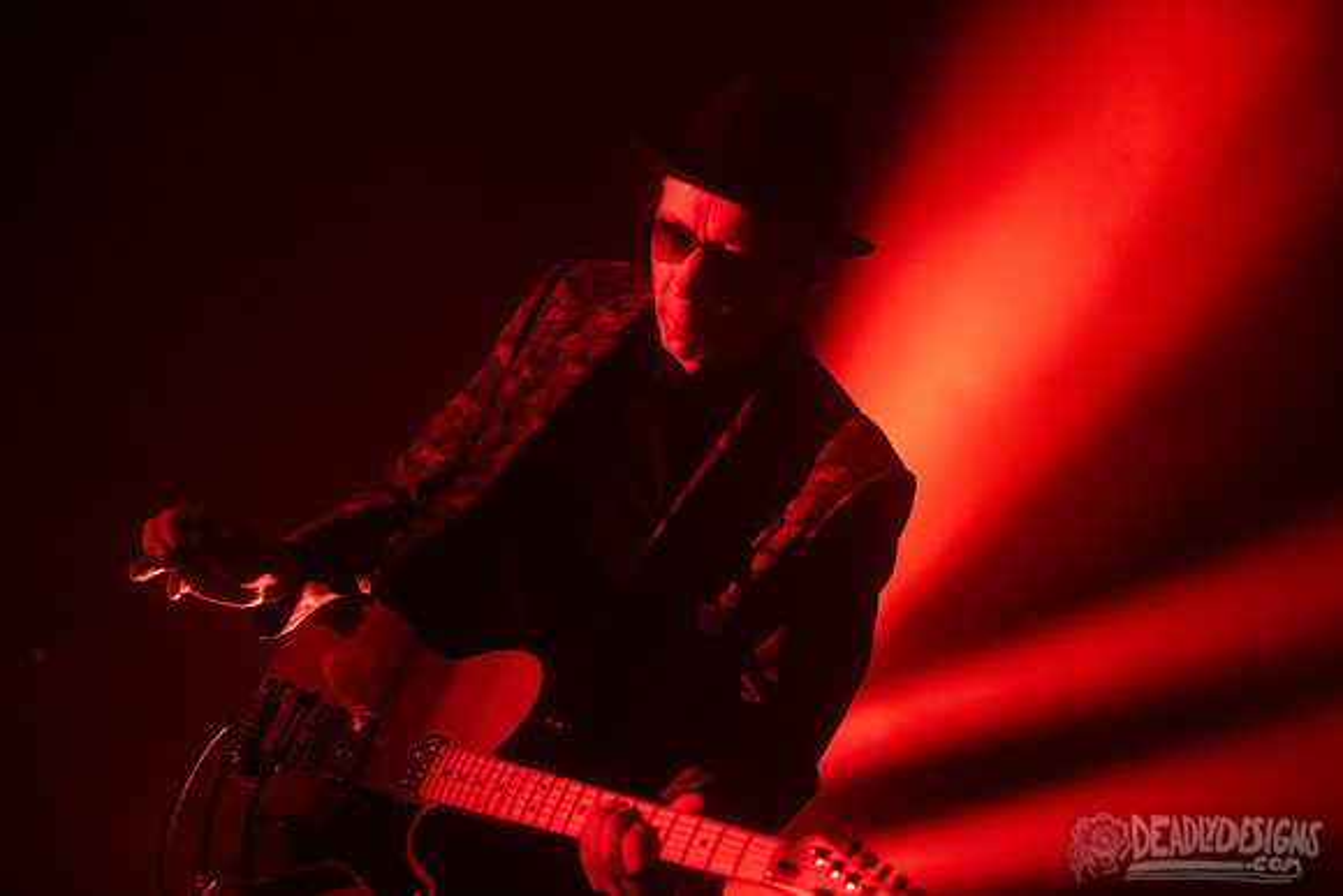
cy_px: 448
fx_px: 3731
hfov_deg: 20.4
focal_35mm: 100
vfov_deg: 13.7
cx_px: 672
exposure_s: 1/320
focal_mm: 100
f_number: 3.2
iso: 2500
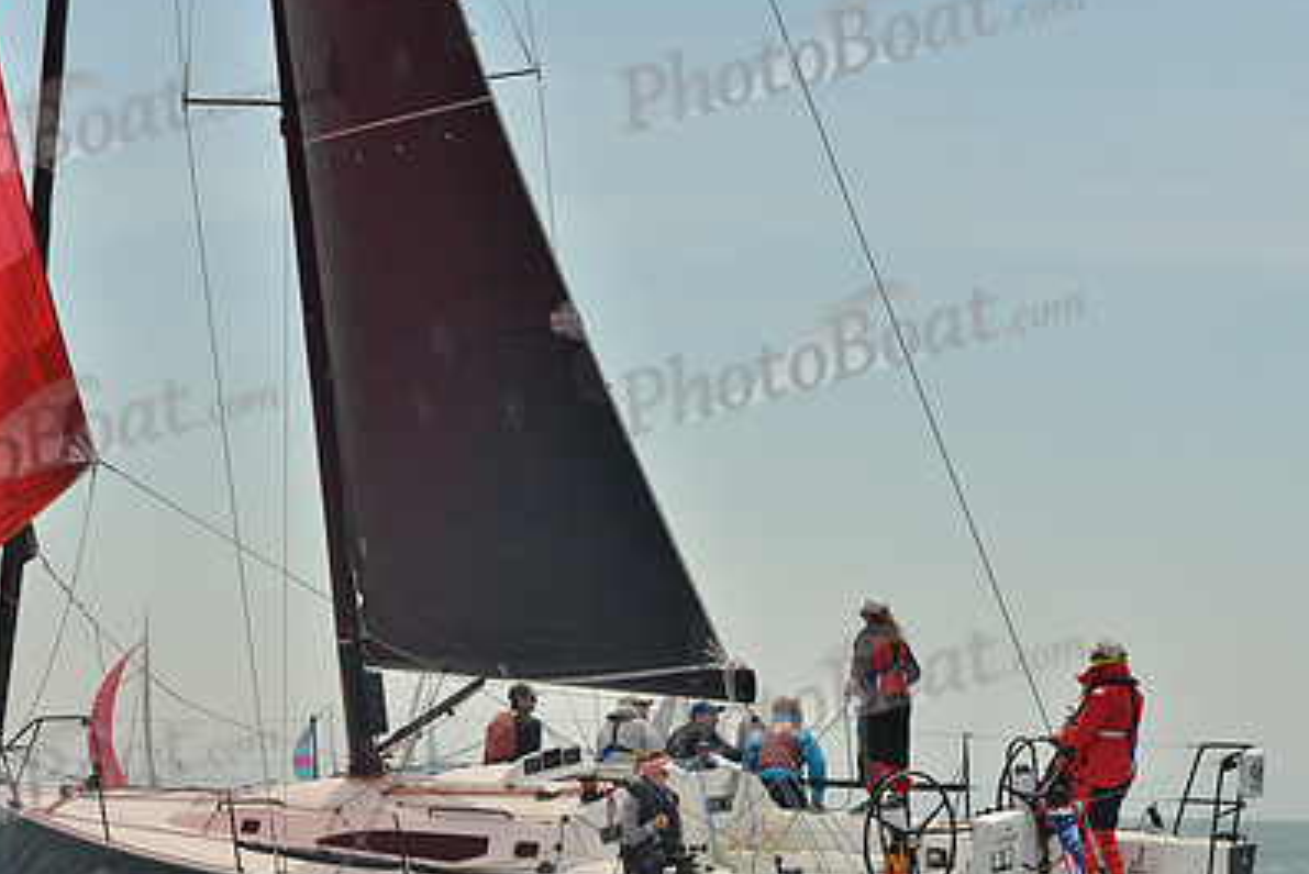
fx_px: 4256
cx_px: 452
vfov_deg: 11.7
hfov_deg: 17.4
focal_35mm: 117
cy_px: 569
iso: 280
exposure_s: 1/1250
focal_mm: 80
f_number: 8
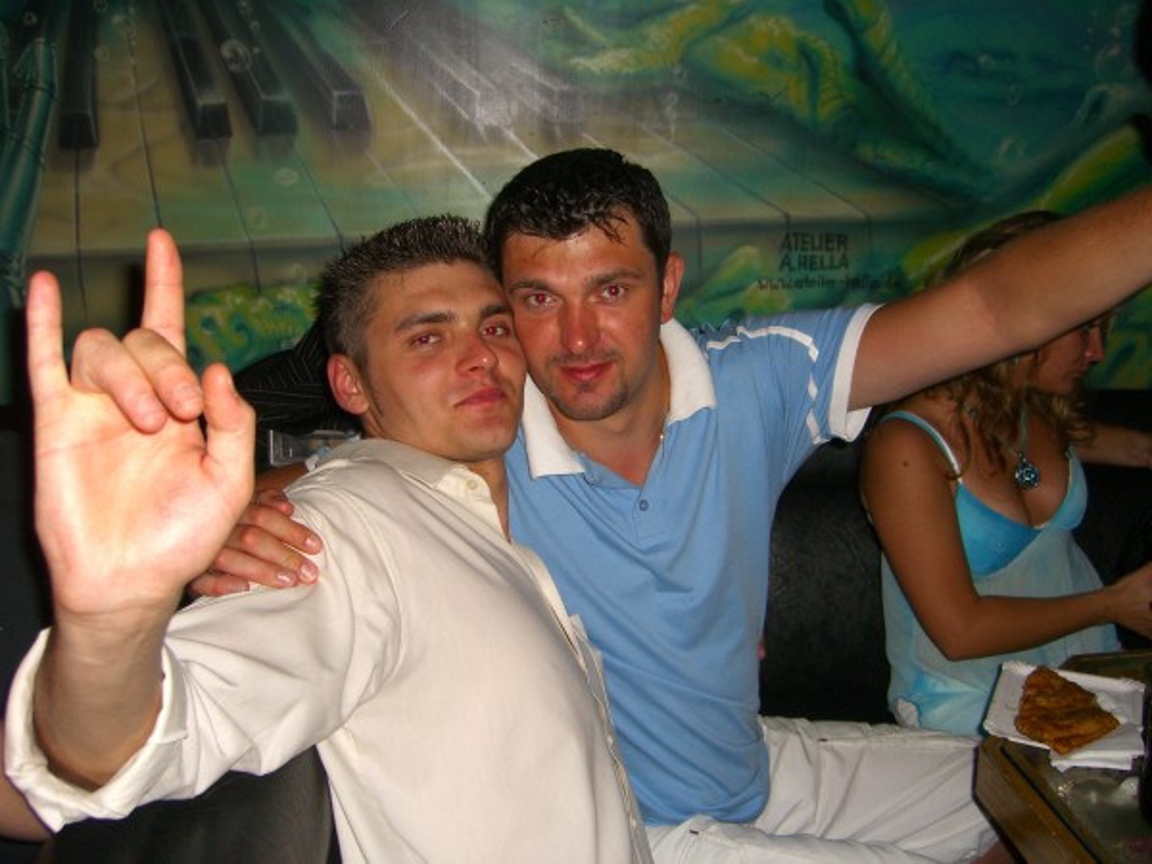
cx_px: 576
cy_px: 432
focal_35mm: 38
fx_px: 1265
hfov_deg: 49.0
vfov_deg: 37.7
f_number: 2.8
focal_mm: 7.9
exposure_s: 1/60
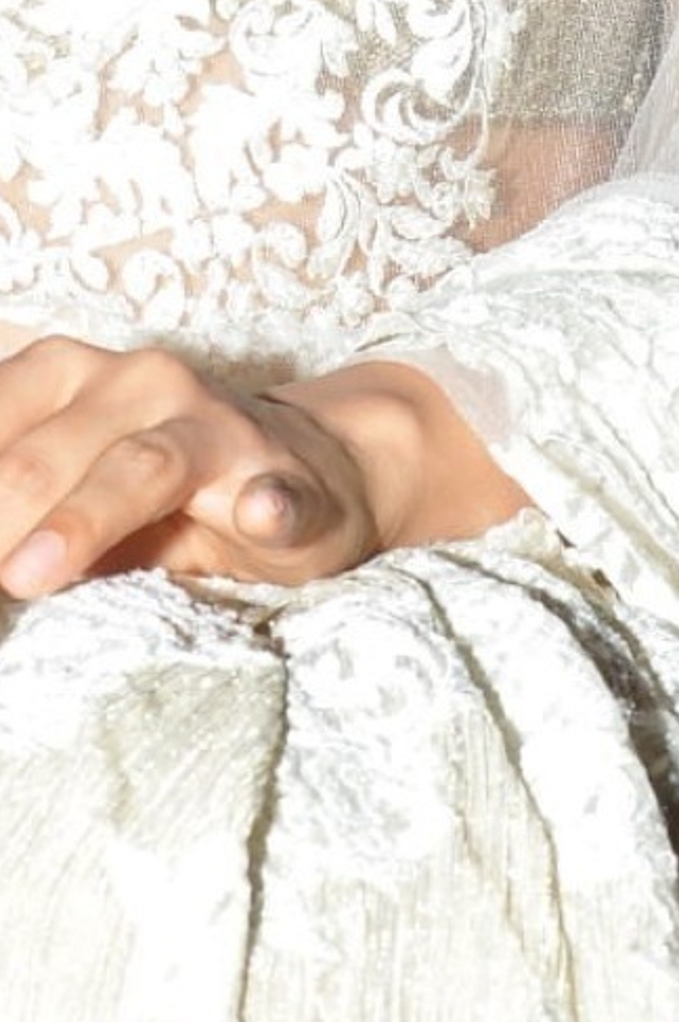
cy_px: -253
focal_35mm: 211
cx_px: 342
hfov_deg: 6.5
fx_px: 5986
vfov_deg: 9.6
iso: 400
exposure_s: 1/125
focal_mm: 38
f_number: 11
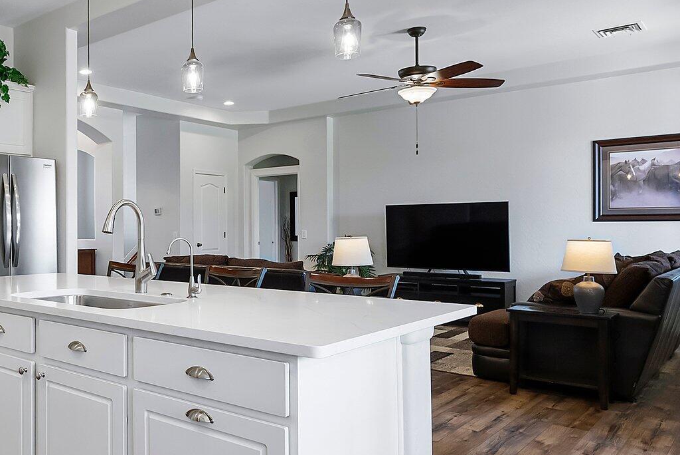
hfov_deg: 54.7
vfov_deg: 41.0
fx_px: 605
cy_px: 270
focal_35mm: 32
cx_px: 138
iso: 2500
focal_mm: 16
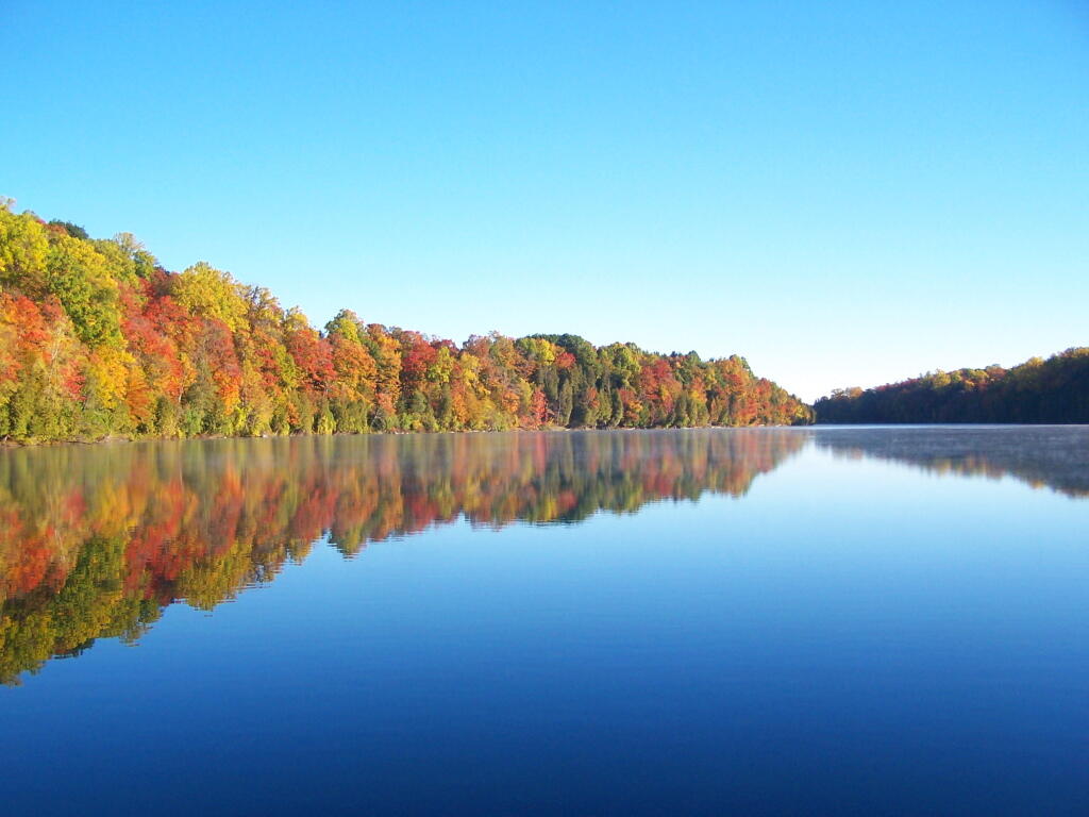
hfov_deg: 49.0
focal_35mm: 38
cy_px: 408
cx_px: 544
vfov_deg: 37.7
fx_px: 1195
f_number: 2.8
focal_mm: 6.3
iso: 100
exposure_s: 1/640
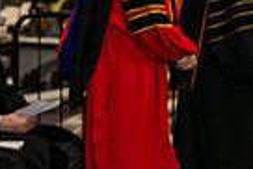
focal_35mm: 264
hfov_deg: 7.4
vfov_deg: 5.2
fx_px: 1857
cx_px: -283
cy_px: -92
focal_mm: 62
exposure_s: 1/200
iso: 2000
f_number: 5
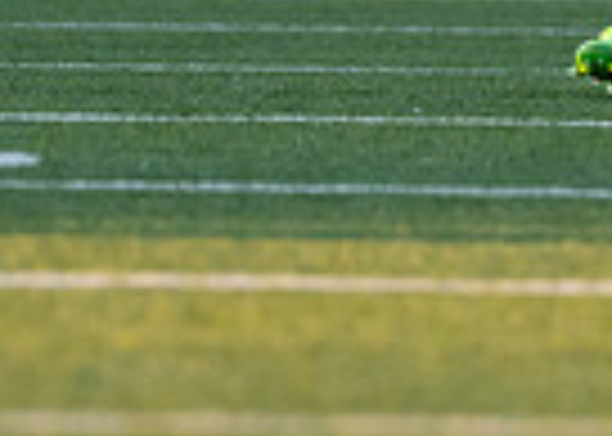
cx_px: 787
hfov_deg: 1.5
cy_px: -497
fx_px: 23940
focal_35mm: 1378
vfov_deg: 1.0
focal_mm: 200
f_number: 2.8
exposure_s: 1/2500
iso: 800
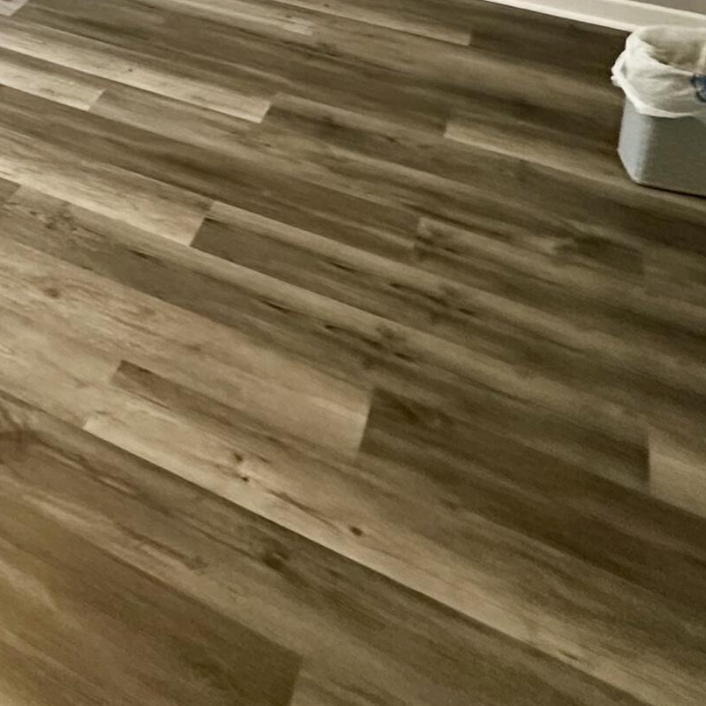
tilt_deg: -16.6
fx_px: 1061
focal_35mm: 46
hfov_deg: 32.5
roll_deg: -0.8
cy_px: -187
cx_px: -63
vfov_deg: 30.1
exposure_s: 1/60
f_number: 2.2
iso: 320
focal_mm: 2.22
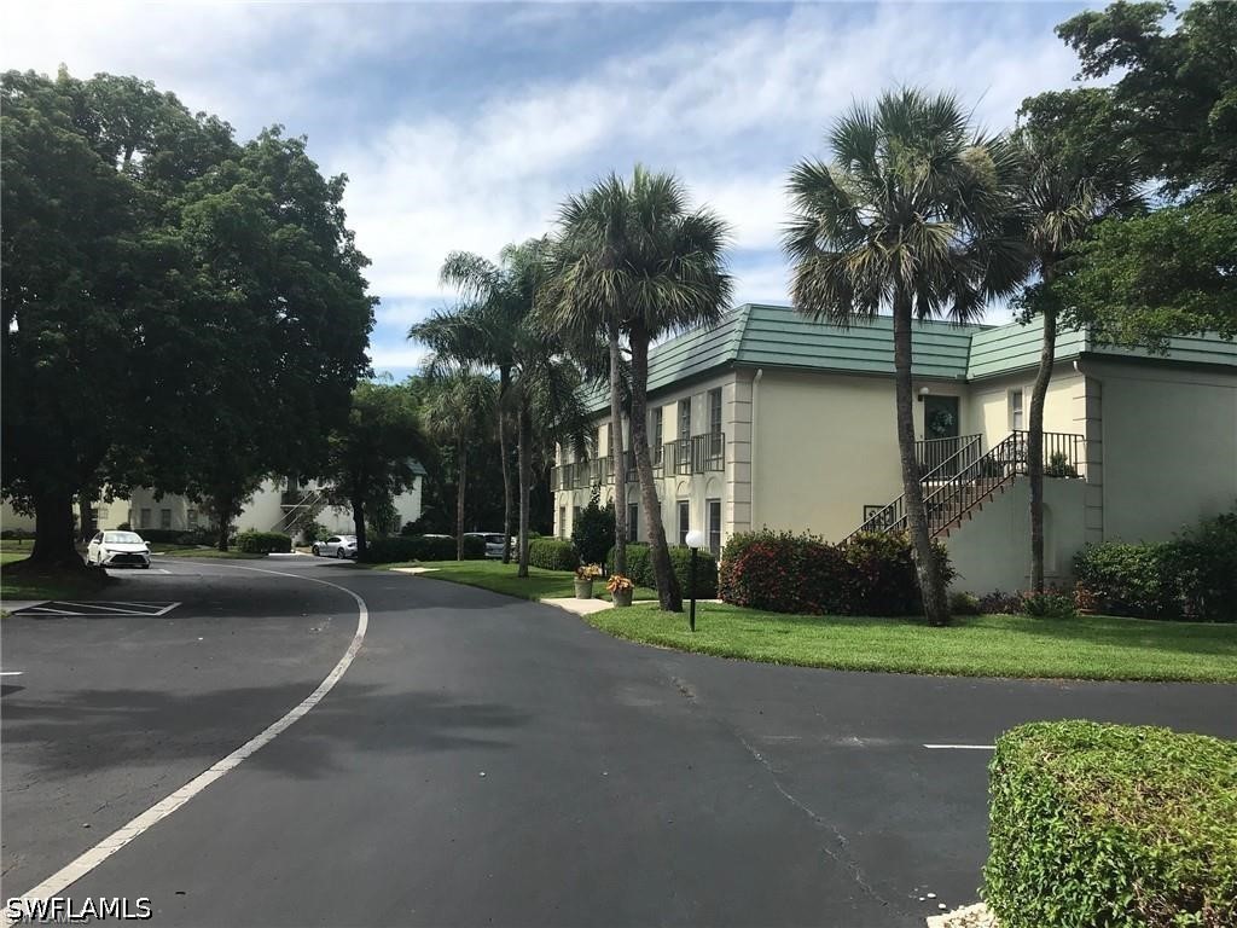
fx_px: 1001
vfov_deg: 49.7
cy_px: 464
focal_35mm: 28
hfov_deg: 63.4
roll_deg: -1.9
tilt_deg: +4.2
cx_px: 618
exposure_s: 1/2083
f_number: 1.8
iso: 20
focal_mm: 3.99
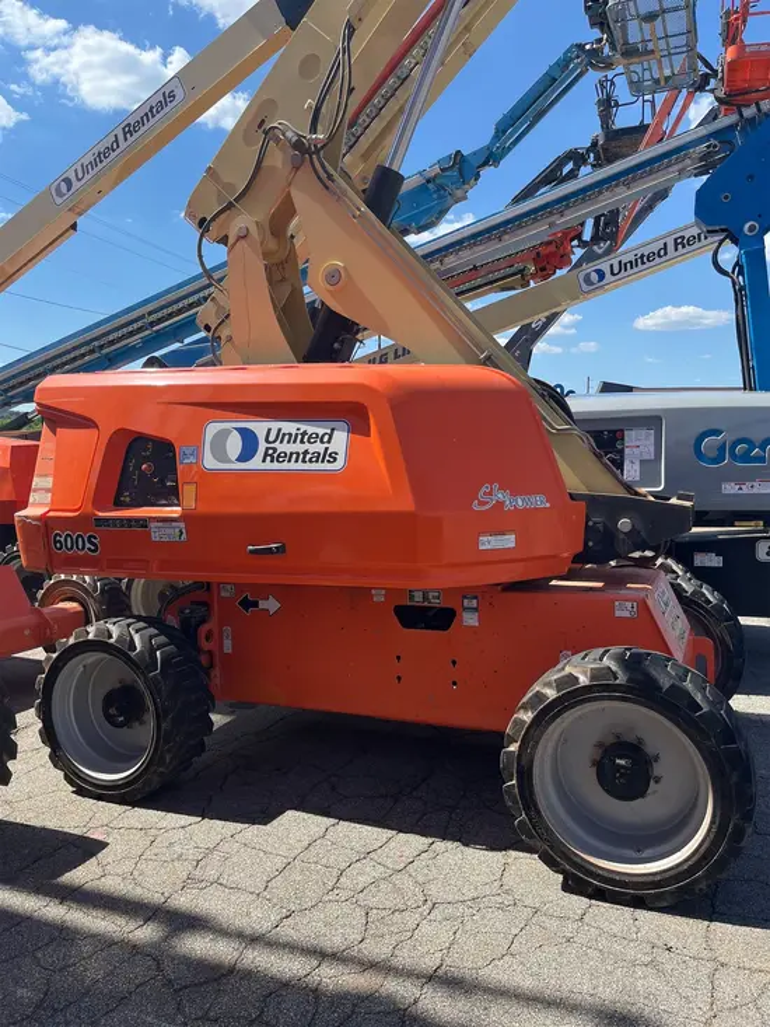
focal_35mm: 26
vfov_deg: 67.3
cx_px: 385
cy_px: 514
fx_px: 771
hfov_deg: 53.1
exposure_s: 1/1695
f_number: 1.6
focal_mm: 5.1
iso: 50
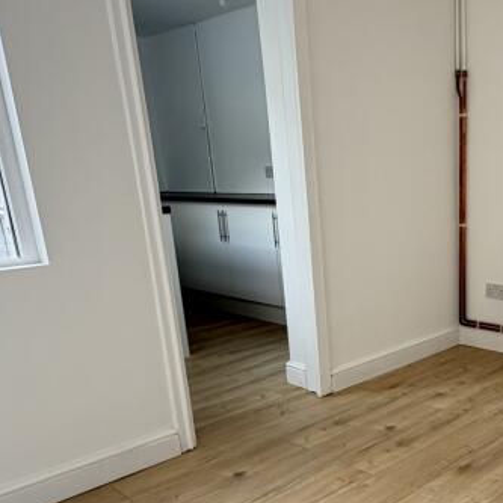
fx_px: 625
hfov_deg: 41.4
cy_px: 363
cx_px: 423
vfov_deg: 42.8
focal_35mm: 38
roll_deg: +0.3
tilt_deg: -17.7
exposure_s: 1/121
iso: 160
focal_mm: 2.22
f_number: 2.2
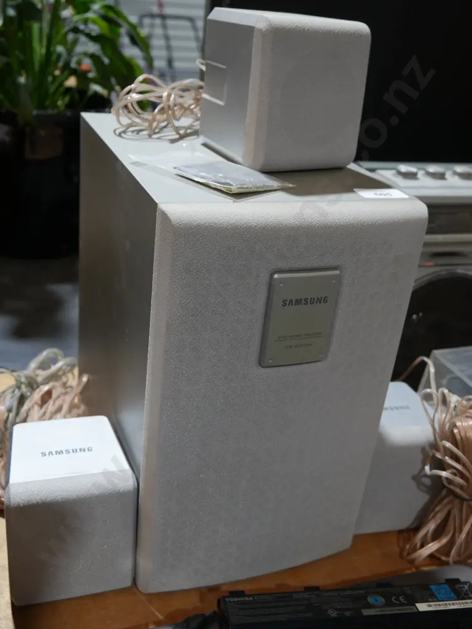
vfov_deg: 49.0
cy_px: 314
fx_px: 690
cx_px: 236
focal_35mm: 38
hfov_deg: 37.8
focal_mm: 19
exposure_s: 1/60
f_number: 4.1
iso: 320
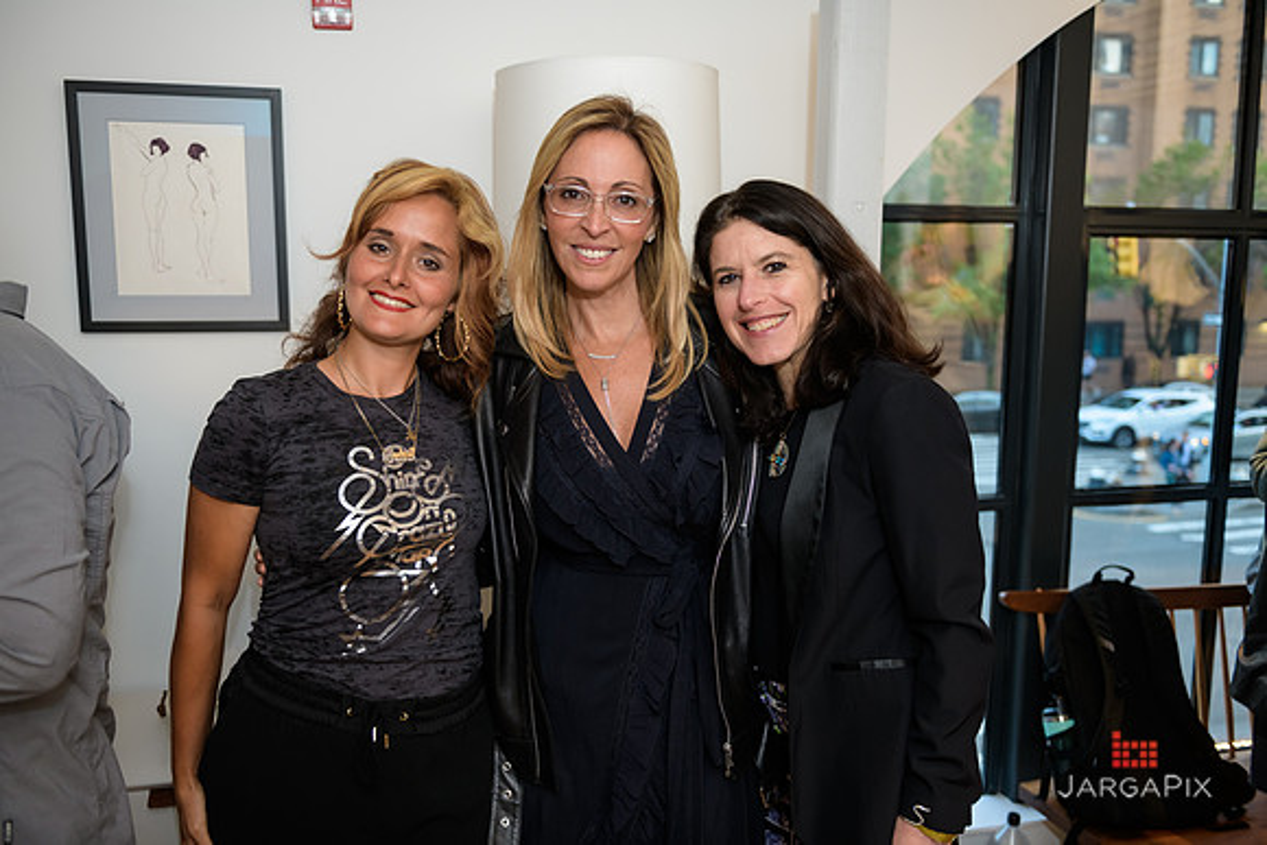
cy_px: 422
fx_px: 1126
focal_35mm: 32
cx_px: 634
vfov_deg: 41.1
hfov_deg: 58.7
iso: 800
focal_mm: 32
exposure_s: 1/125
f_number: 3.2
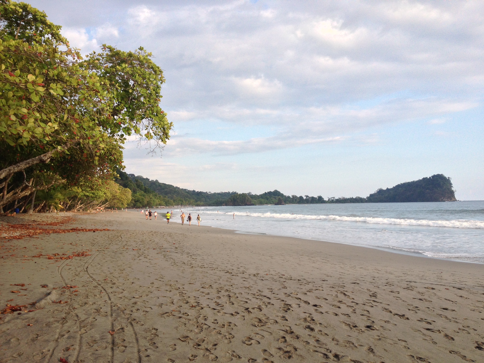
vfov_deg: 40.7
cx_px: 242
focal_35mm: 35
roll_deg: +1.4
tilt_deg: +0.0
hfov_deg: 52.6
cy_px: 182
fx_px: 489
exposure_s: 1/649
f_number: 2.4
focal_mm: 4.28
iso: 50
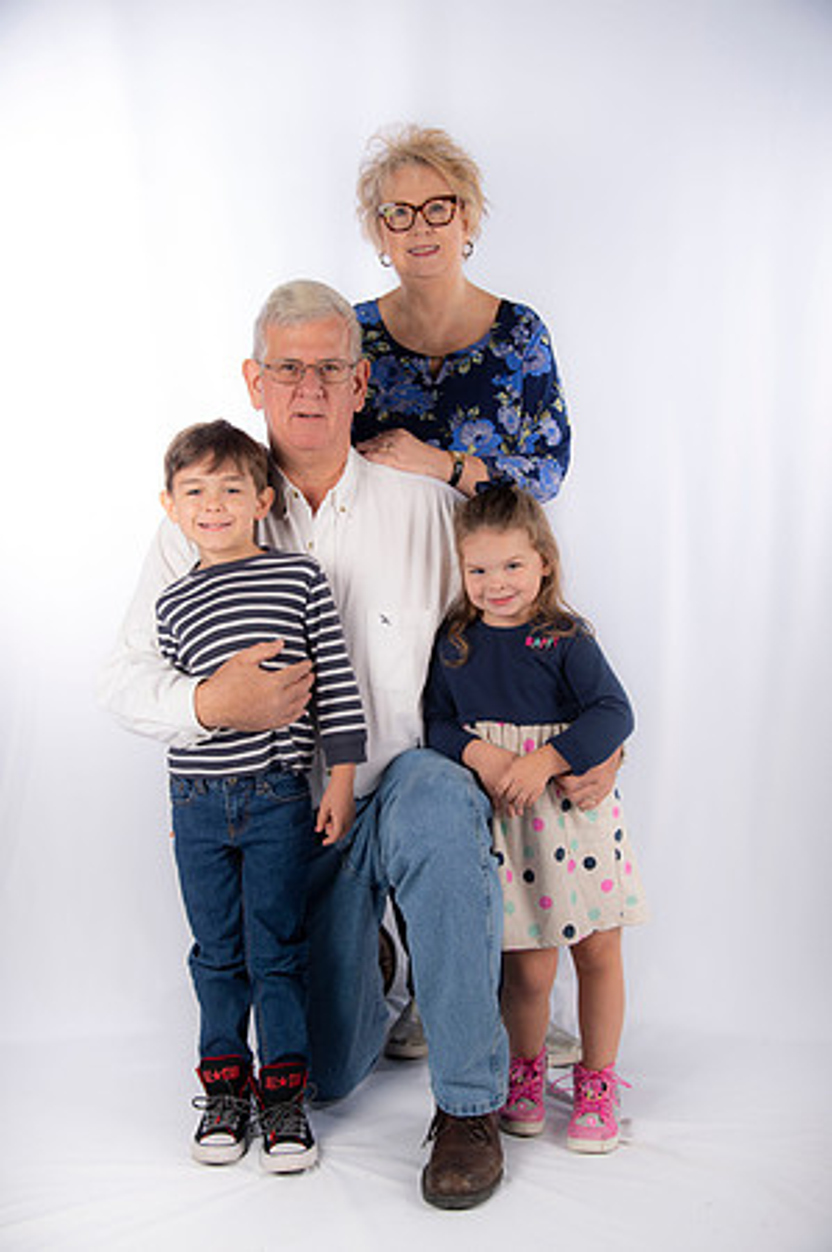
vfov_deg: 42.8
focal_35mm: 46
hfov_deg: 29.2
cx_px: 416
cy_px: 626
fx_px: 1598
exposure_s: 1/200
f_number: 5.6
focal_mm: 46
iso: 100
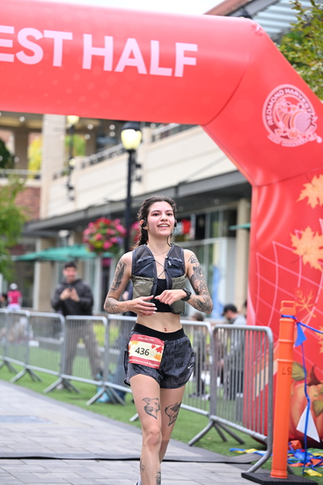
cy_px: 242
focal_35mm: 96
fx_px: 1291
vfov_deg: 21.2
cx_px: 162
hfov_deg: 14.3
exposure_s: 1/1600
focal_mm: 96
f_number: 2.8
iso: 640
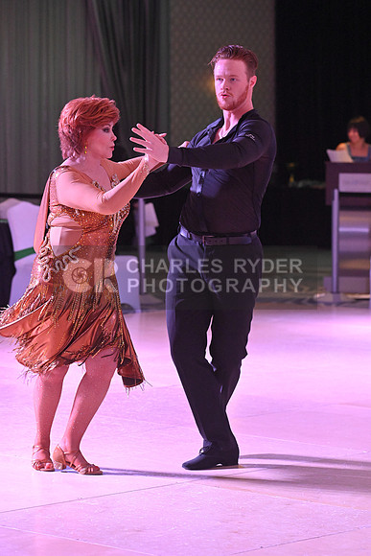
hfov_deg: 10.2
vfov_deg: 15.2
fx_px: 2085
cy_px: 278
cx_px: 186
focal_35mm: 135
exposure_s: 1/400
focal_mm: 135
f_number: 5.6
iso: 5000
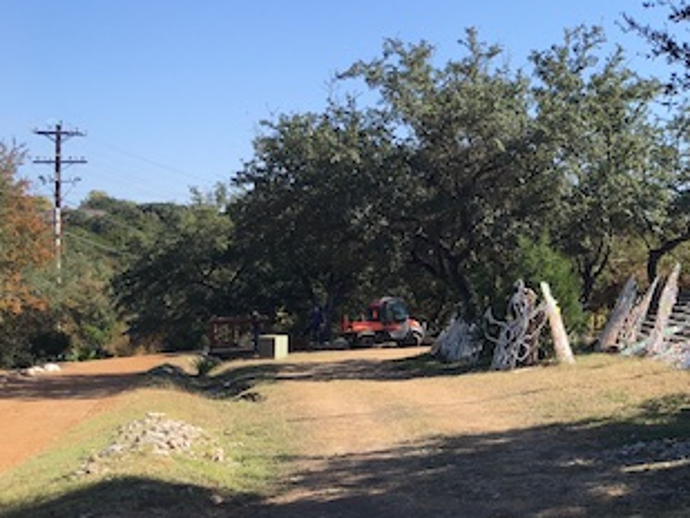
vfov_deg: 24.4
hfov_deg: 30.1
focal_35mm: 60
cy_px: 330
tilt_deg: -2.7
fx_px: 1196
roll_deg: -1.7
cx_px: 681
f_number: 2.2
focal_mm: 4.15
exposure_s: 1/864
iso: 25
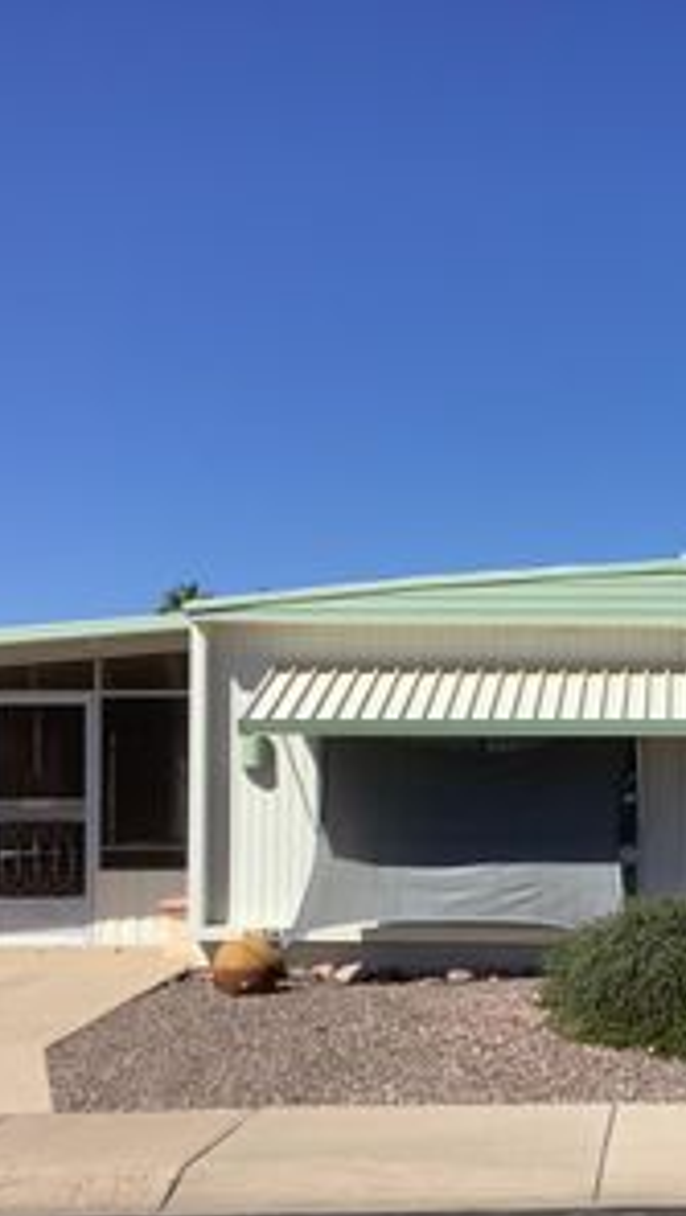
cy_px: 766
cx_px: 682
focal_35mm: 57
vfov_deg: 36.4
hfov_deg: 20.5
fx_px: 1839
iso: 25
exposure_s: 1/1988
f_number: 2.4
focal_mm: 3.3
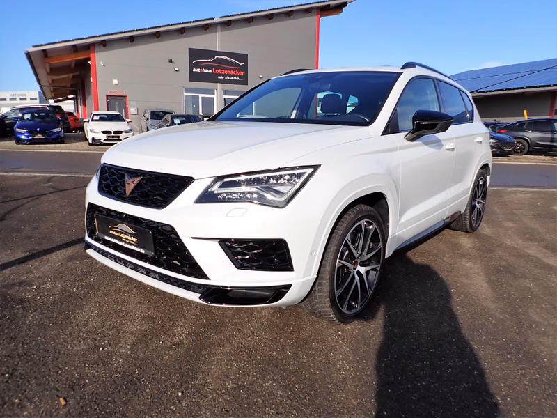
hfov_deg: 69.4
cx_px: 278
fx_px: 402
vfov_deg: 54.9
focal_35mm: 25
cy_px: 209
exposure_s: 1/160
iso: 100
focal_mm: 4.5
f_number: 8
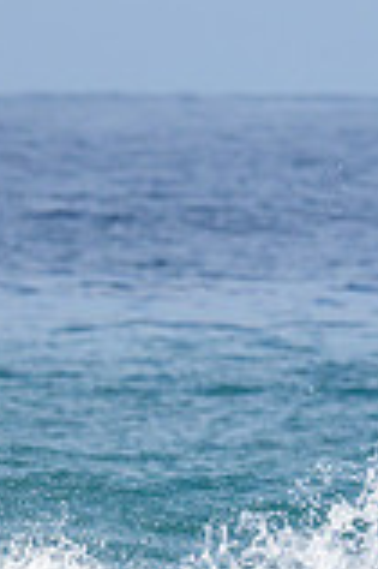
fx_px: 23801
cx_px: 932
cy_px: 650
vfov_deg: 1.4
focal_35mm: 1508
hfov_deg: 0.9
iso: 640
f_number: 10
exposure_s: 1/2000
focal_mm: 410
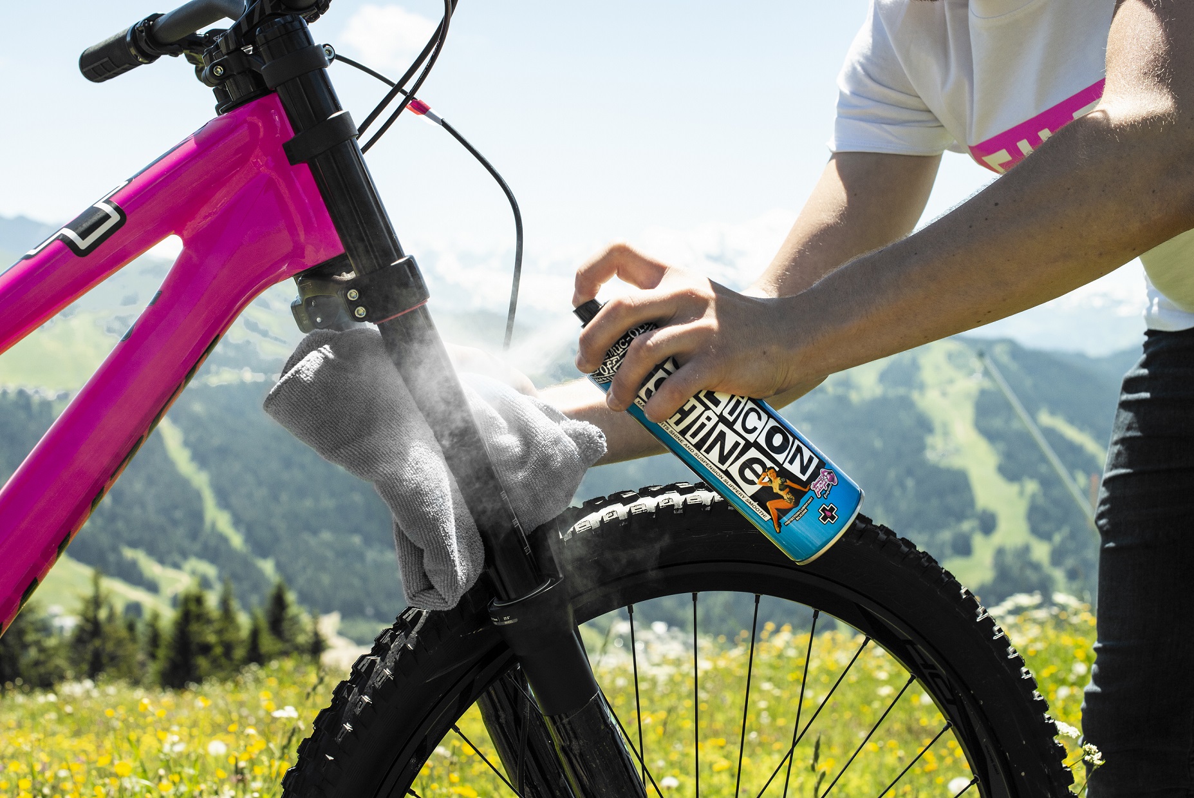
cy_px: 399
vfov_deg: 27.0
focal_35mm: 50
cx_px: 597
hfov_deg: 39.6
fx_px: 1659
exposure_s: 1/1250
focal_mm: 50
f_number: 10
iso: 800
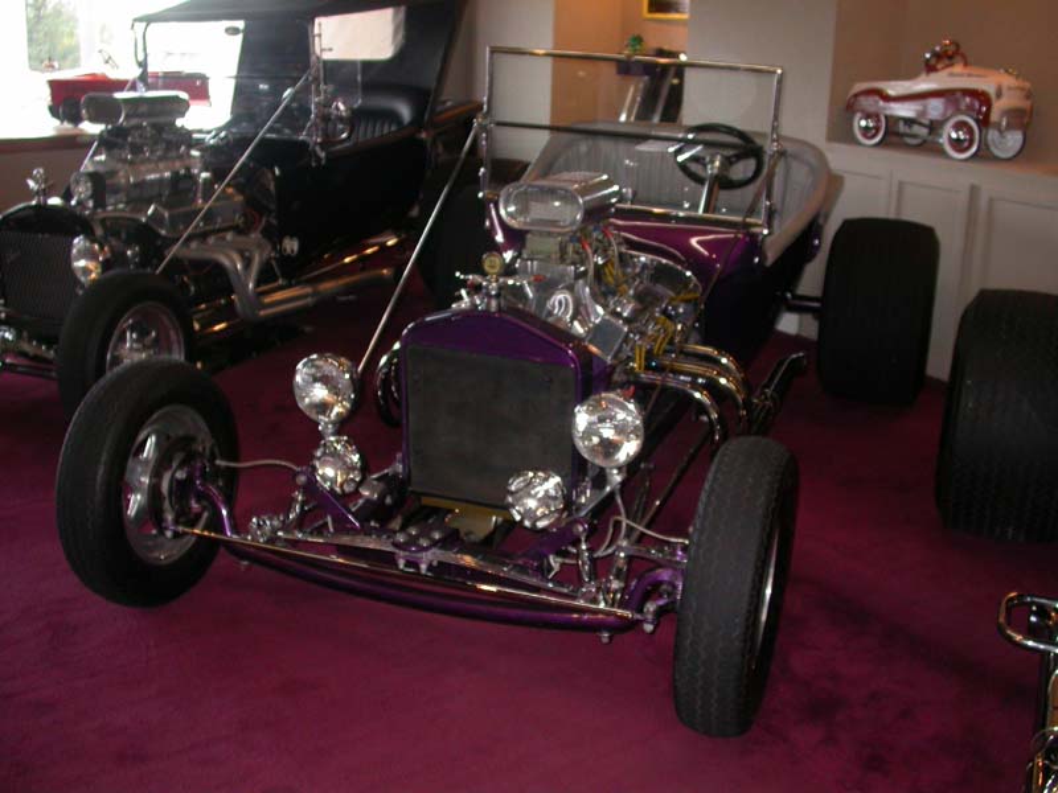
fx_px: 1161
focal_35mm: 38
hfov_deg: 49.0
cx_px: 529
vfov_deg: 37.7
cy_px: 396
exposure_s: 1/60
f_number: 2.6
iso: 200
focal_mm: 7.85
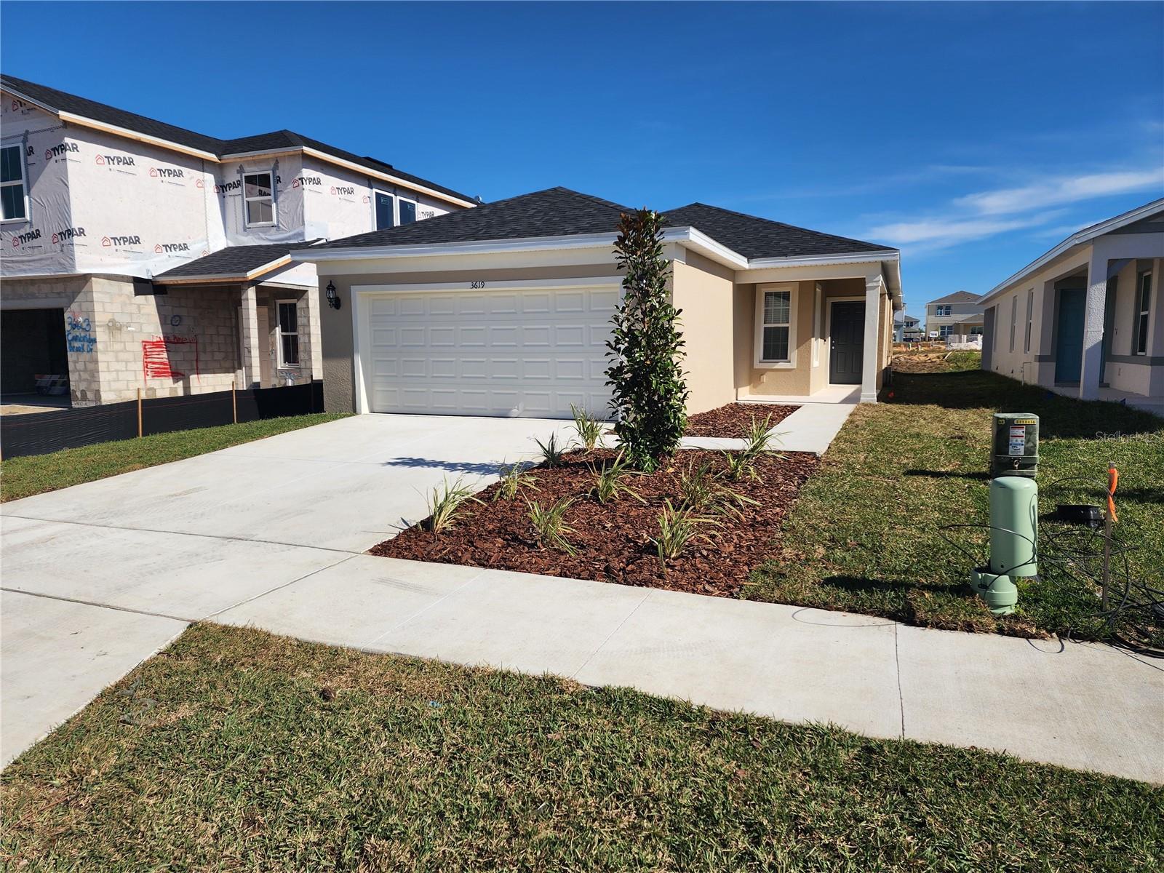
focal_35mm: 23
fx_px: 773
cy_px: 436
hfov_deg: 73.9
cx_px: 582
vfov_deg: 58.9
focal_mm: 6.4
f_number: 1.8
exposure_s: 1/1834
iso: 12
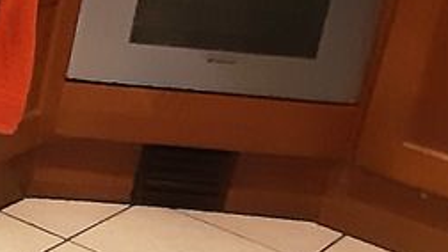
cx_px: -315
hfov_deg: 15.6
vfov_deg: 10.0
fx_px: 1438
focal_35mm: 121
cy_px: 21
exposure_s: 1/17
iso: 800
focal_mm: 2.9
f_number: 1.9
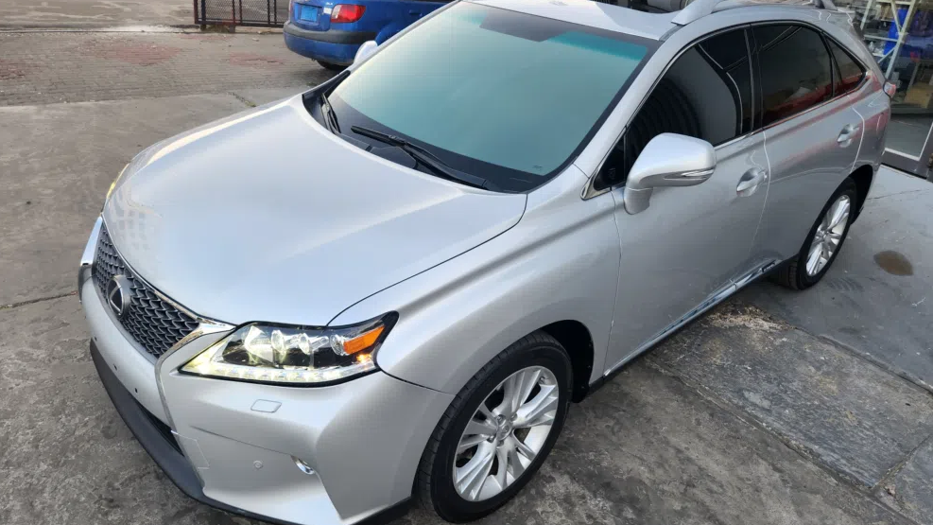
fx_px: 643
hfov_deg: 71.9
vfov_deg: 44.4
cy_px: 252
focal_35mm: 26
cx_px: 464
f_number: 1.8
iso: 80
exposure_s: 1/180
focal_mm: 5.4
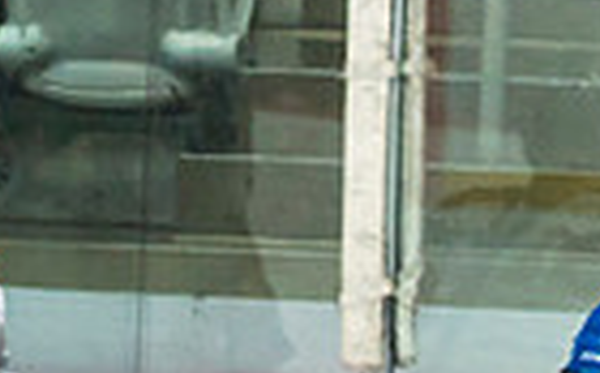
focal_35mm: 1089
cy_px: 1197
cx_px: -519
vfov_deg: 1.2
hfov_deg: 1.9
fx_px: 17779
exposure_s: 1/640
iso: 400
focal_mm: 120
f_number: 2.8
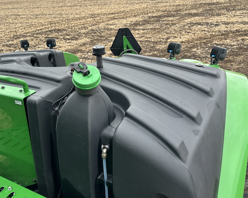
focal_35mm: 30
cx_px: 94
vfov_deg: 48.3
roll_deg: +3.6
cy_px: 81
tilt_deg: -26.1
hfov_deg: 58.1
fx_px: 220
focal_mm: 6.86
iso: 80
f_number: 1.78
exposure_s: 1/376
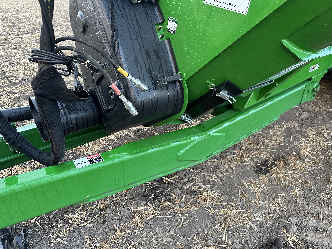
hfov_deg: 71.6
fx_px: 230
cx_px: 166
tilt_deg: -25.7
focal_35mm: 24
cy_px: 124
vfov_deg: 56.8
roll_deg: -0.6
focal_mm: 6.86
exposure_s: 1/60
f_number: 1.78
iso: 250
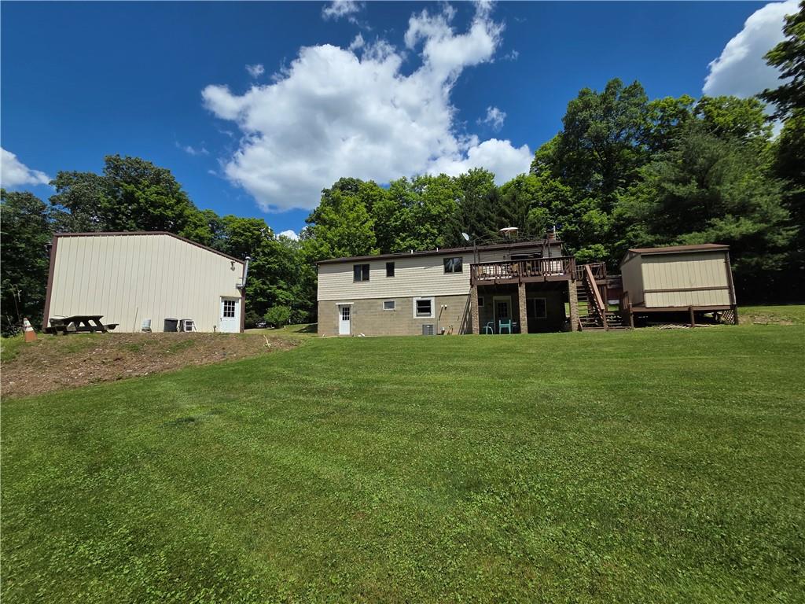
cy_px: 302
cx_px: 402
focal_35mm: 13
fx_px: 302
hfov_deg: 106.2
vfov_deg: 89.9
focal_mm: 2.2
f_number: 2.2
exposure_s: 1/3059
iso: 50
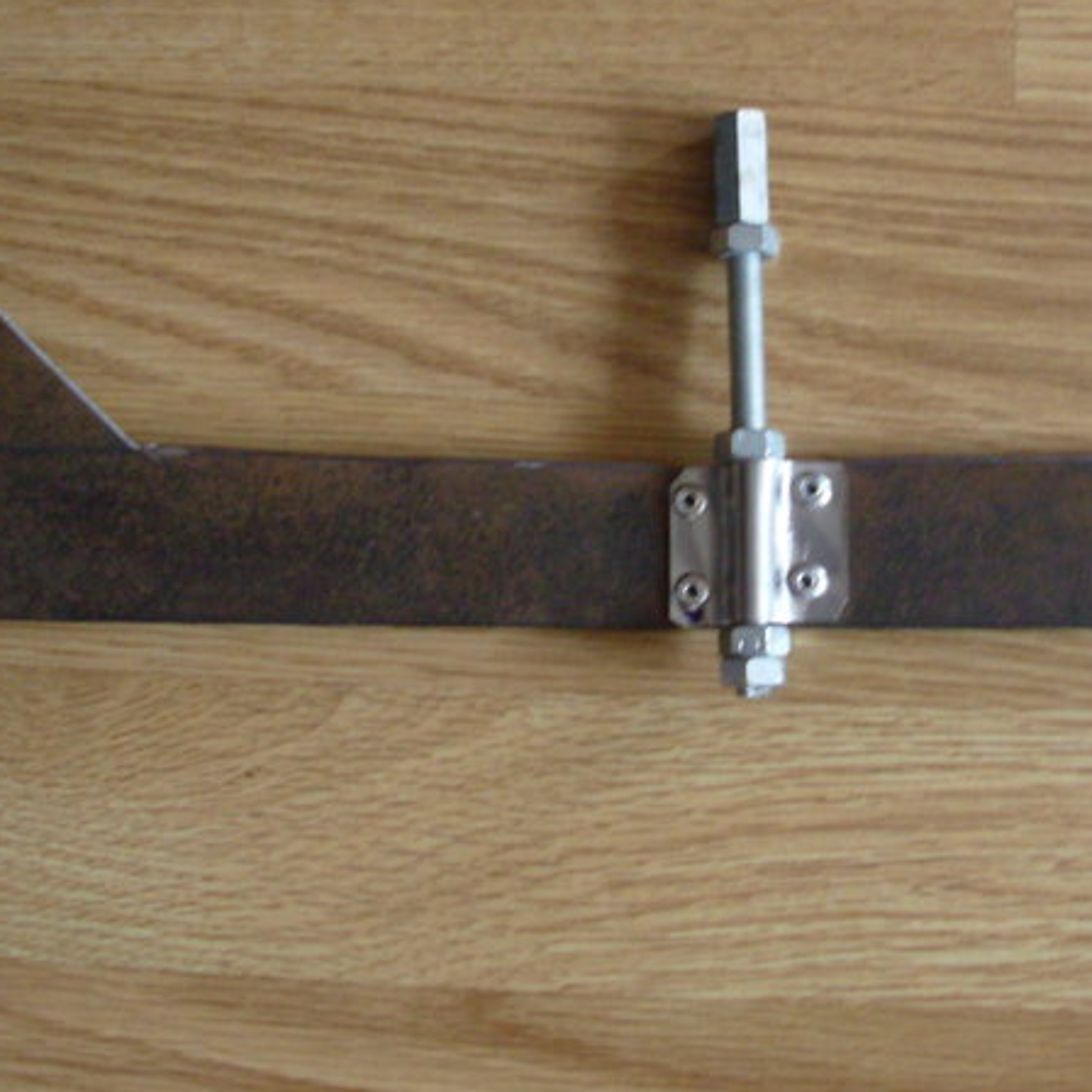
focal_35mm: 60
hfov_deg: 28.5
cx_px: 709
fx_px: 2141
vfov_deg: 28.6
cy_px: 463
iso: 159
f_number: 2.9
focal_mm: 6.3
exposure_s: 1/10.4
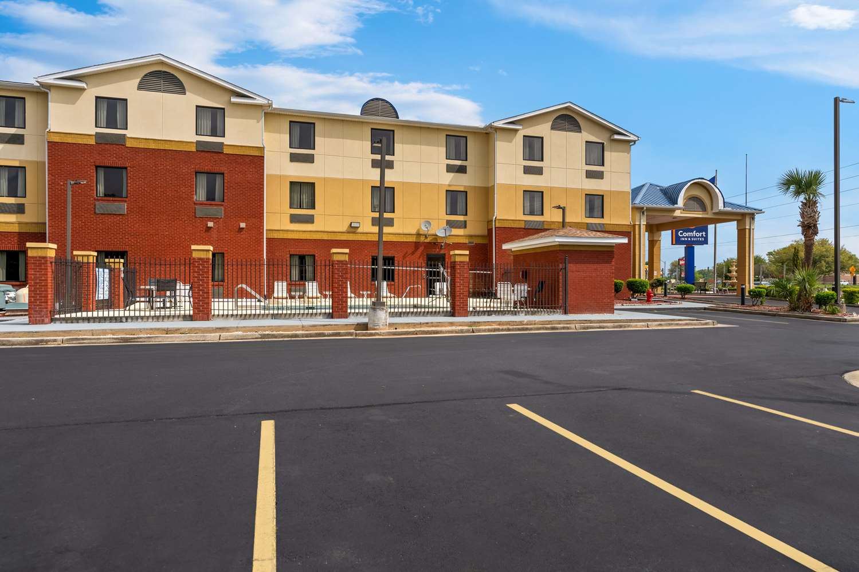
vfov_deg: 58.3
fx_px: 513
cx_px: 430
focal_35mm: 22
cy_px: 286
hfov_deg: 79.9
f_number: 8
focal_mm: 21.5
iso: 320
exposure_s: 1/1000
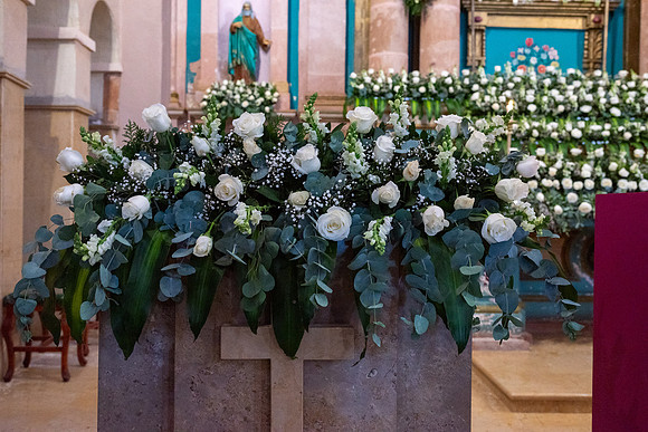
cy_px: 216
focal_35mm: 35
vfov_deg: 37.9
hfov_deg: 54.4
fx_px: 630
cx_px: 324
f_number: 5
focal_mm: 35
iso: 2500
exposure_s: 1/160
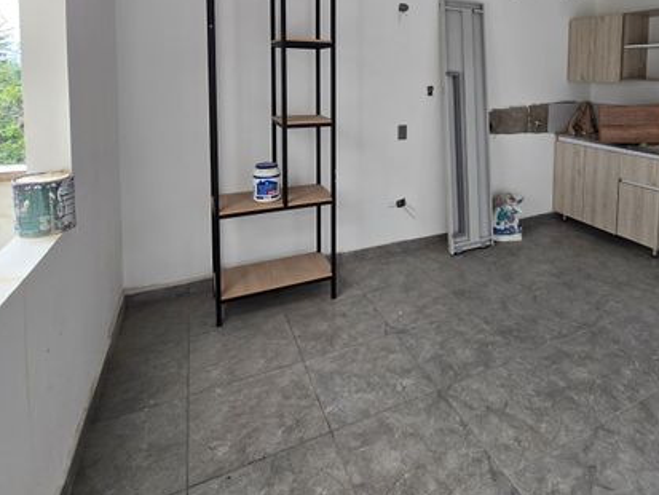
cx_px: 441
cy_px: 109
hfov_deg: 76.4
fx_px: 400
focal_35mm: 21
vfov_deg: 59.2
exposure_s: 1/100
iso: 100
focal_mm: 2.2
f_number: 2.2
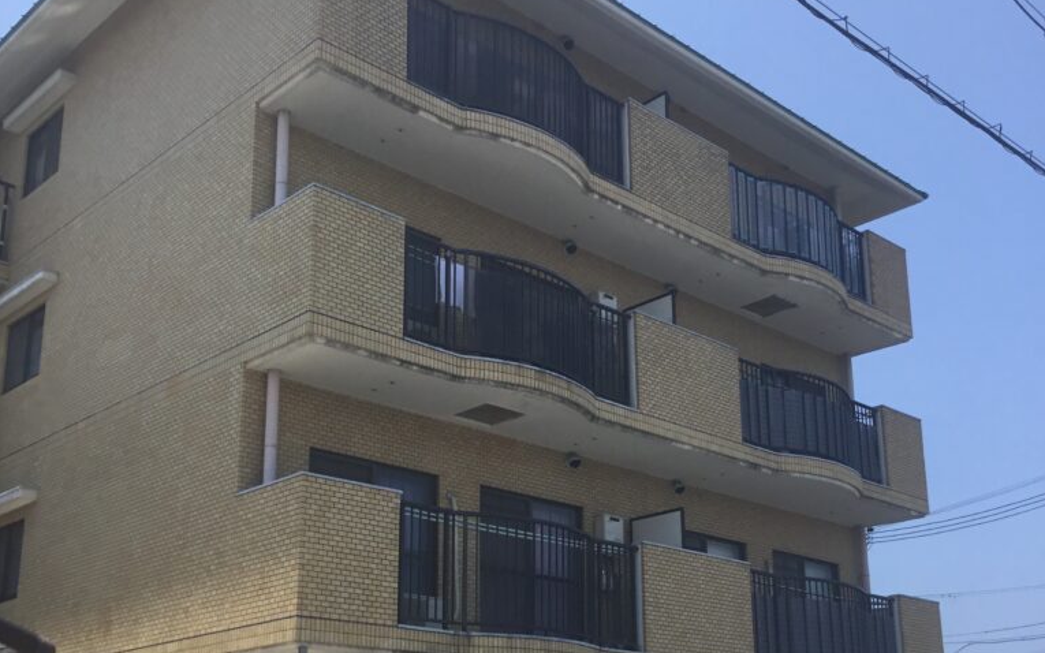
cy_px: 467
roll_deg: +0.7
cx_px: 522
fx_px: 1253
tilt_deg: +14.3
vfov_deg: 28.9
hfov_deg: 45.3
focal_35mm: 44
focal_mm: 3.3
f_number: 2.4
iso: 25
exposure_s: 1/1456
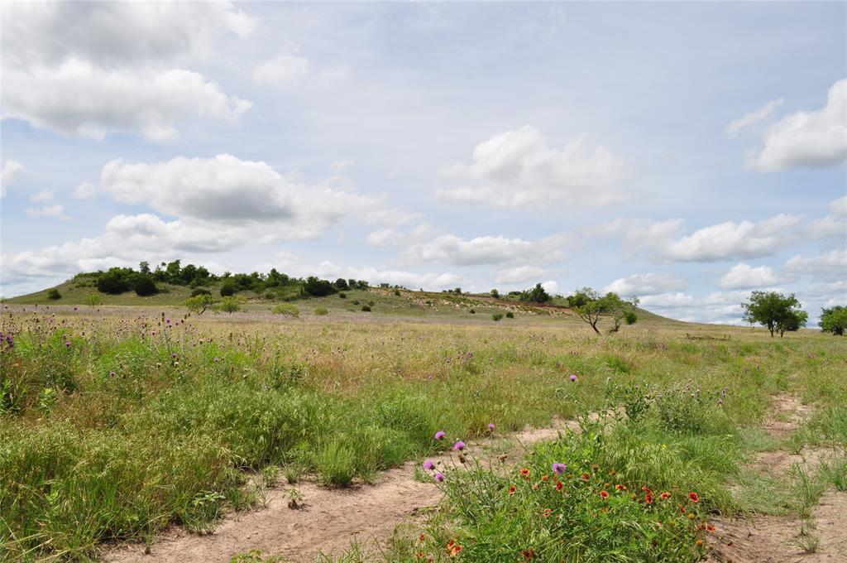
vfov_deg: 47.8
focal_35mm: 27
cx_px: 424
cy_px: 282
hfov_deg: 67.4
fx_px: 634
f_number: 11
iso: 200
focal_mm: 18
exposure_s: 1/400
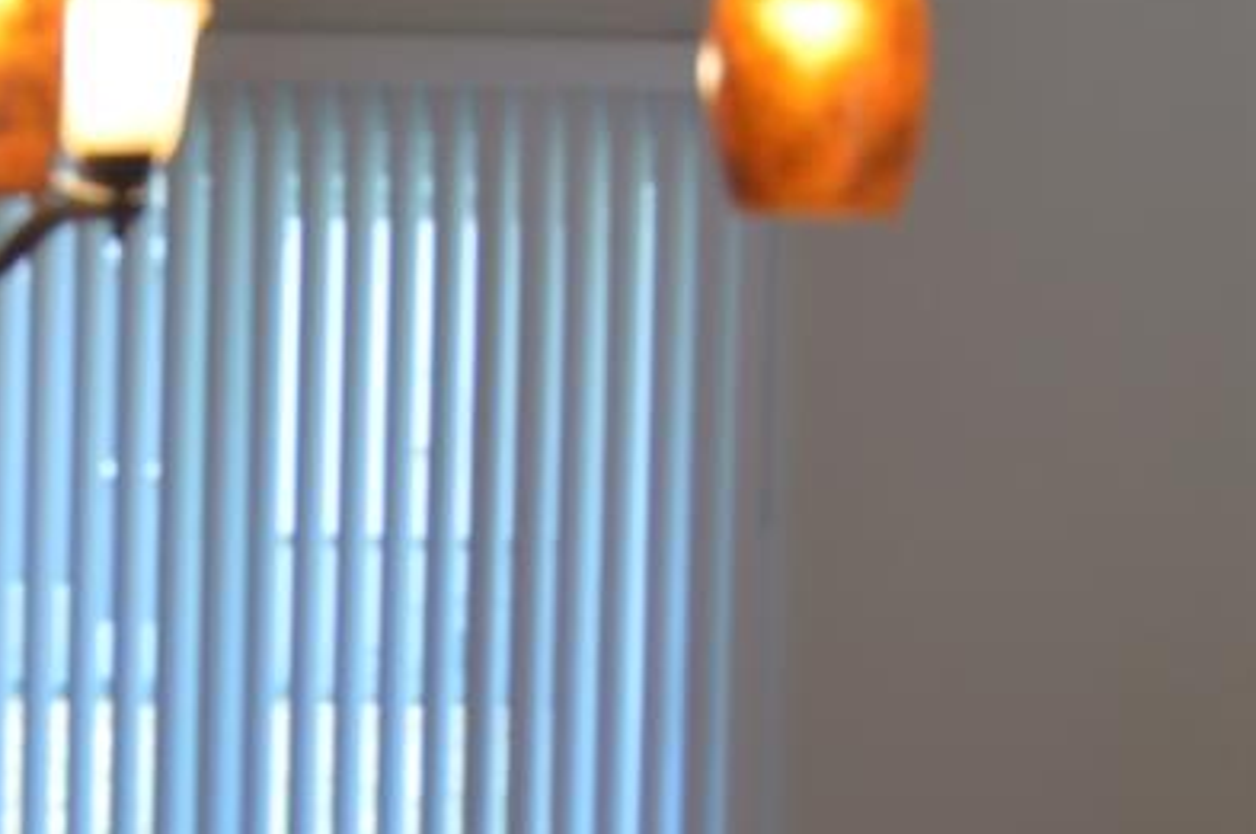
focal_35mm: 133
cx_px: 249
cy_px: 502
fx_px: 4634
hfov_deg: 15.3
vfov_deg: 10.3
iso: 400
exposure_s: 1/60
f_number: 4.5
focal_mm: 34
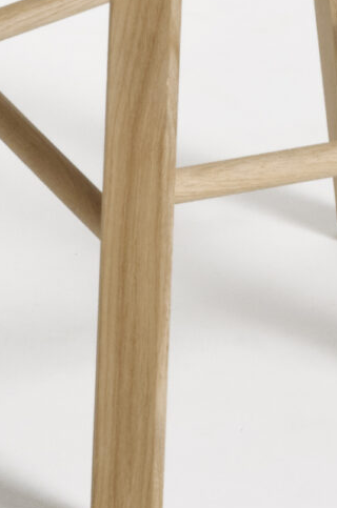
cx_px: 253
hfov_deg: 3.1
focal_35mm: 438
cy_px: -613
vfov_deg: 4.6
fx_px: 6172
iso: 200
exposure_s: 1/1.43
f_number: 16
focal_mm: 55
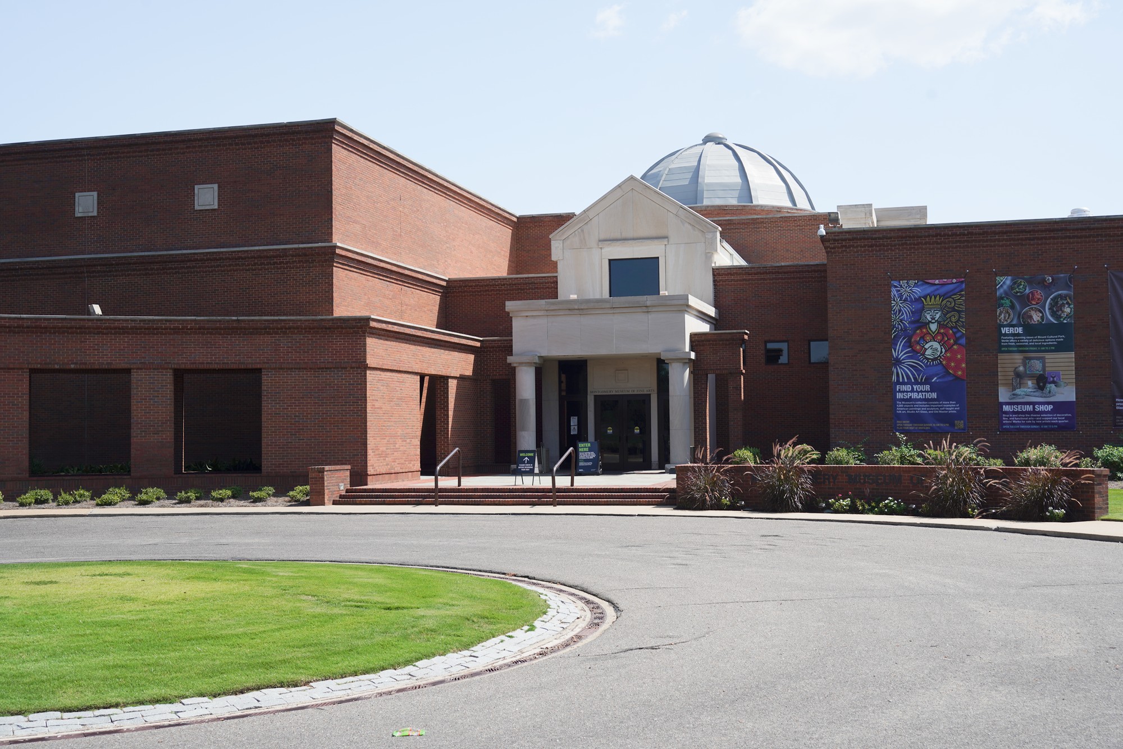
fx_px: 1341
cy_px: 374
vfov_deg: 31.2
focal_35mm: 43
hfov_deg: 45.4
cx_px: 562
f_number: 9
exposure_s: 1/100
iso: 100
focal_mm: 43
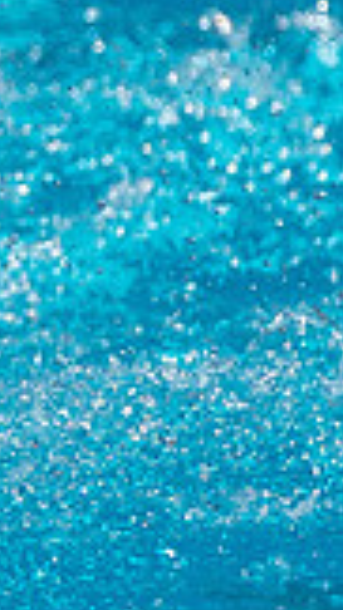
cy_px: 335
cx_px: -827
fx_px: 26108
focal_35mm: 1613
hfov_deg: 0.8
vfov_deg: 1.3
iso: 100
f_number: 3.2
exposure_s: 1/4000
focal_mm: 200
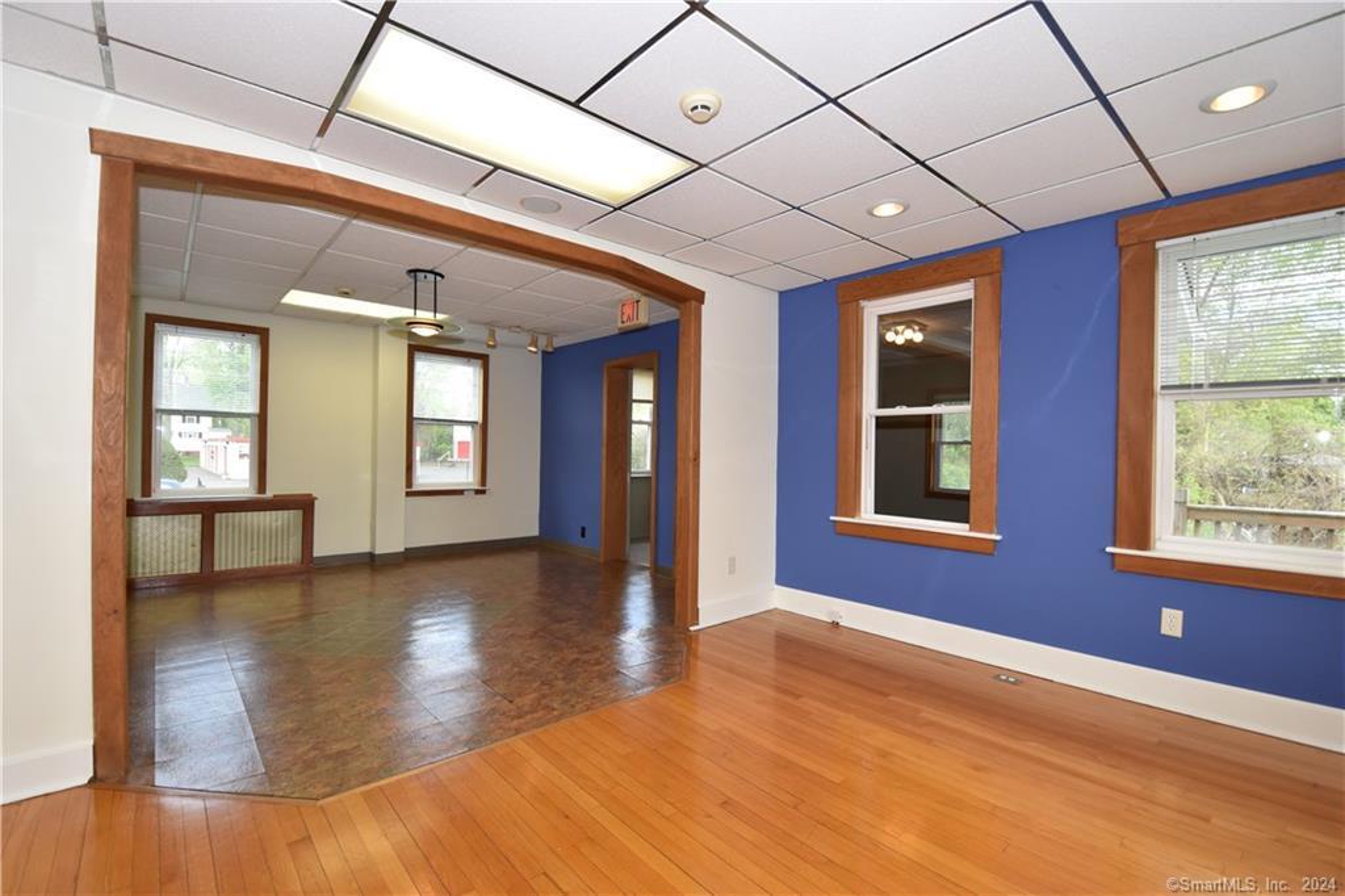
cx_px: 672
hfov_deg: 100.4
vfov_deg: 77.3
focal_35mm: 15
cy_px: 448
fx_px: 560
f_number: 5.6
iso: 500
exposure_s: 1/125
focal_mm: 10
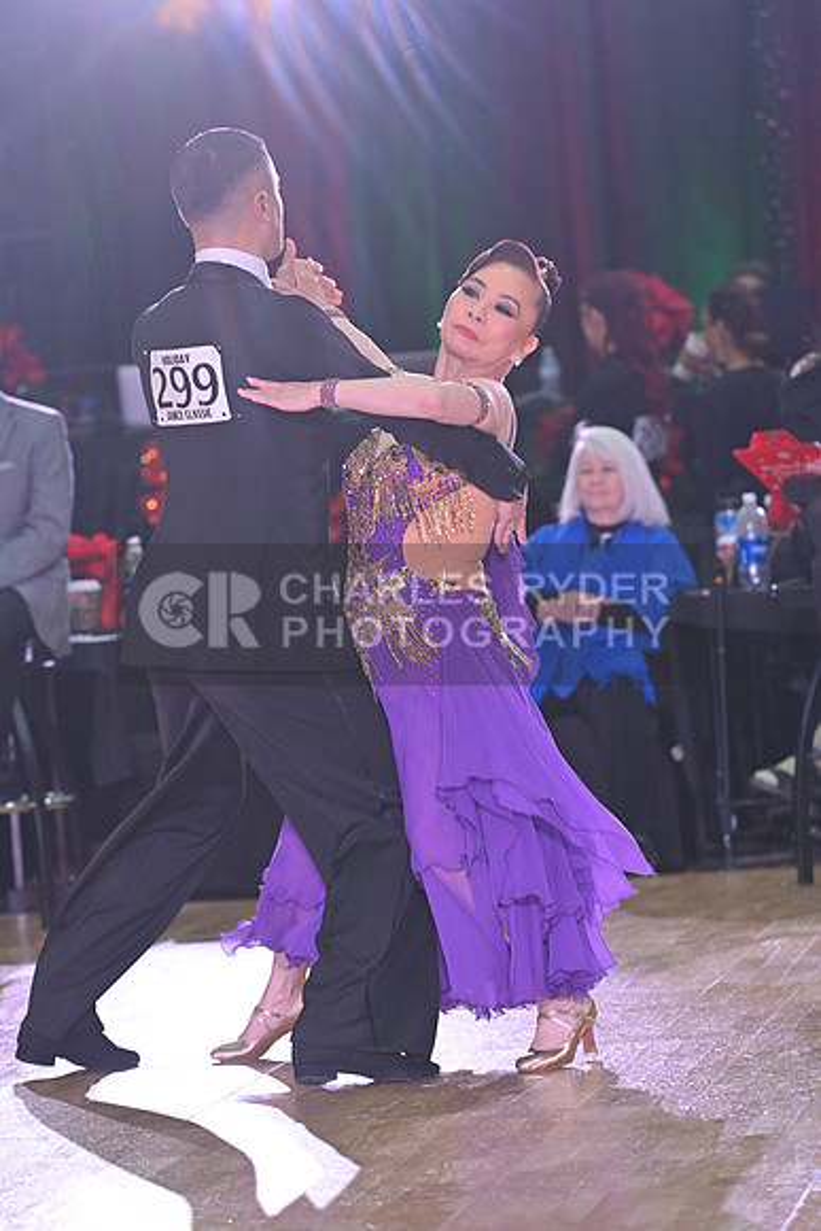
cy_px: 616
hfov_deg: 8.6
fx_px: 5470
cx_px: 410
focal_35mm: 160
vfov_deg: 12.8
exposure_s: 1/400
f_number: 5
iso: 3200
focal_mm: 160
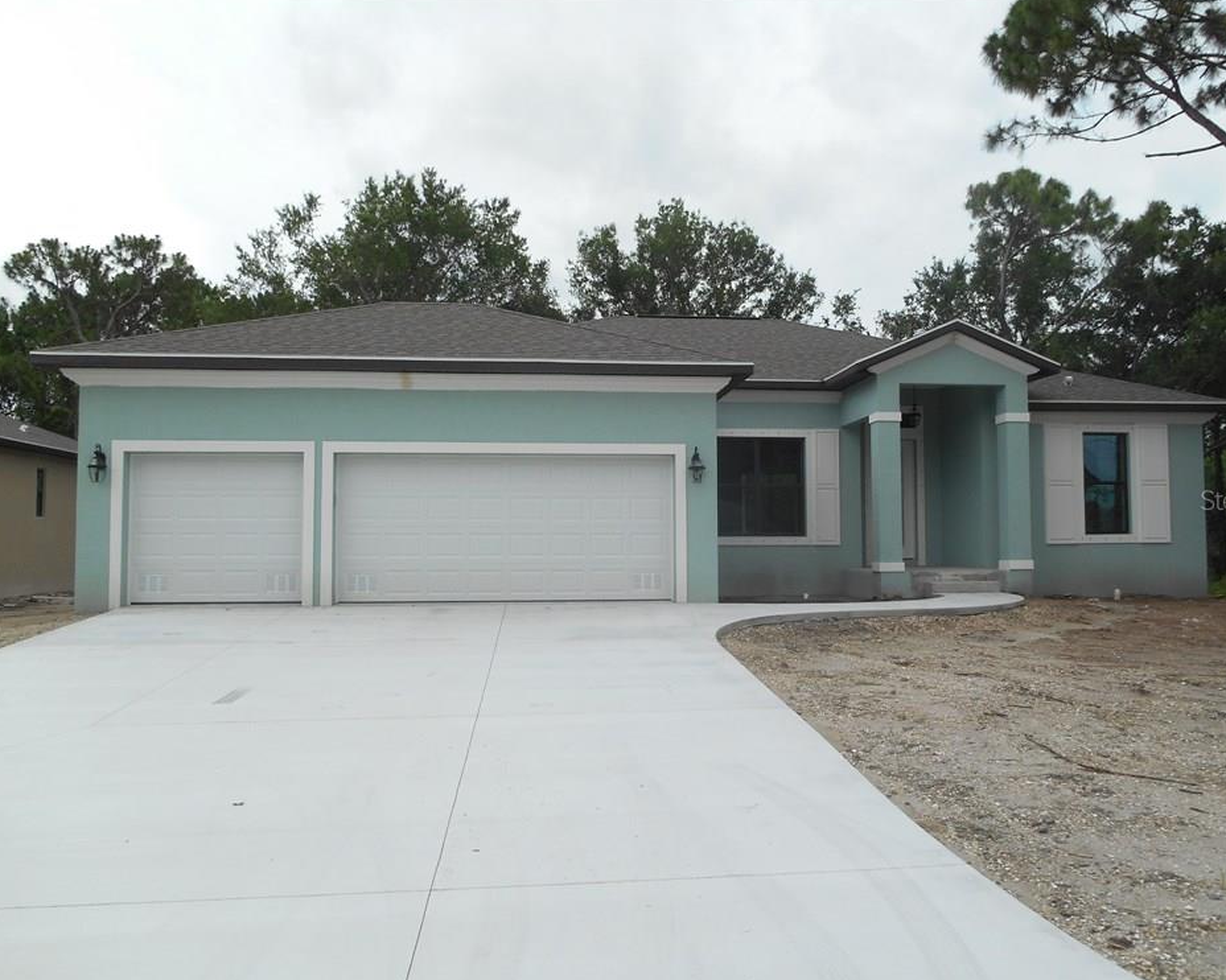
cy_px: 499
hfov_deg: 62.2
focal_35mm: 28
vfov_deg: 51.5
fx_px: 1016
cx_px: 649
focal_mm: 4.7
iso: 80
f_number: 3.4
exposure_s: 1/640
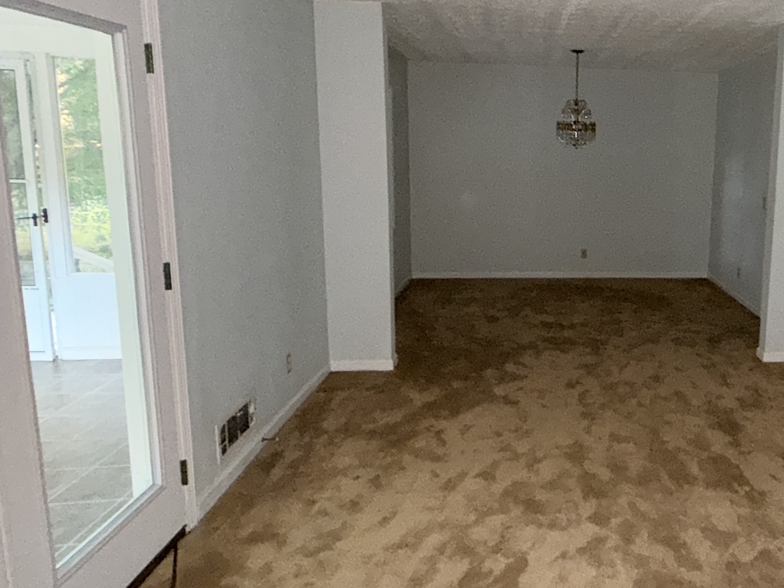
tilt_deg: -8.4
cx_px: 615
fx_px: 612
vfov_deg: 51.0
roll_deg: -1.5
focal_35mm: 27
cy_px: 234
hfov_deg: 60.6
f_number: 2.2
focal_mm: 2.22
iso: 640
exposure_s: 1/28
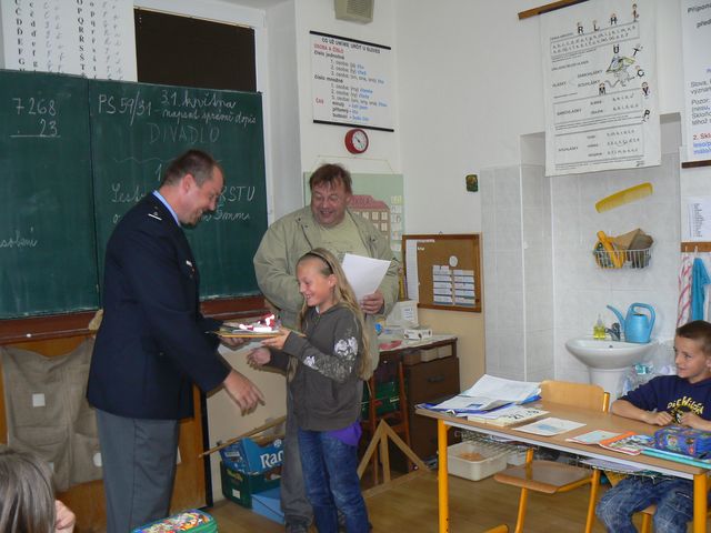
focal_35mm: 36
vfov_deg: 39.7
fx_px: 739
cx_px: 356
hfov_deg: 51.4
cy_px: 266
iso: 100
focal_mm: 6
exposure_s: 1/30
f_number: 2.8
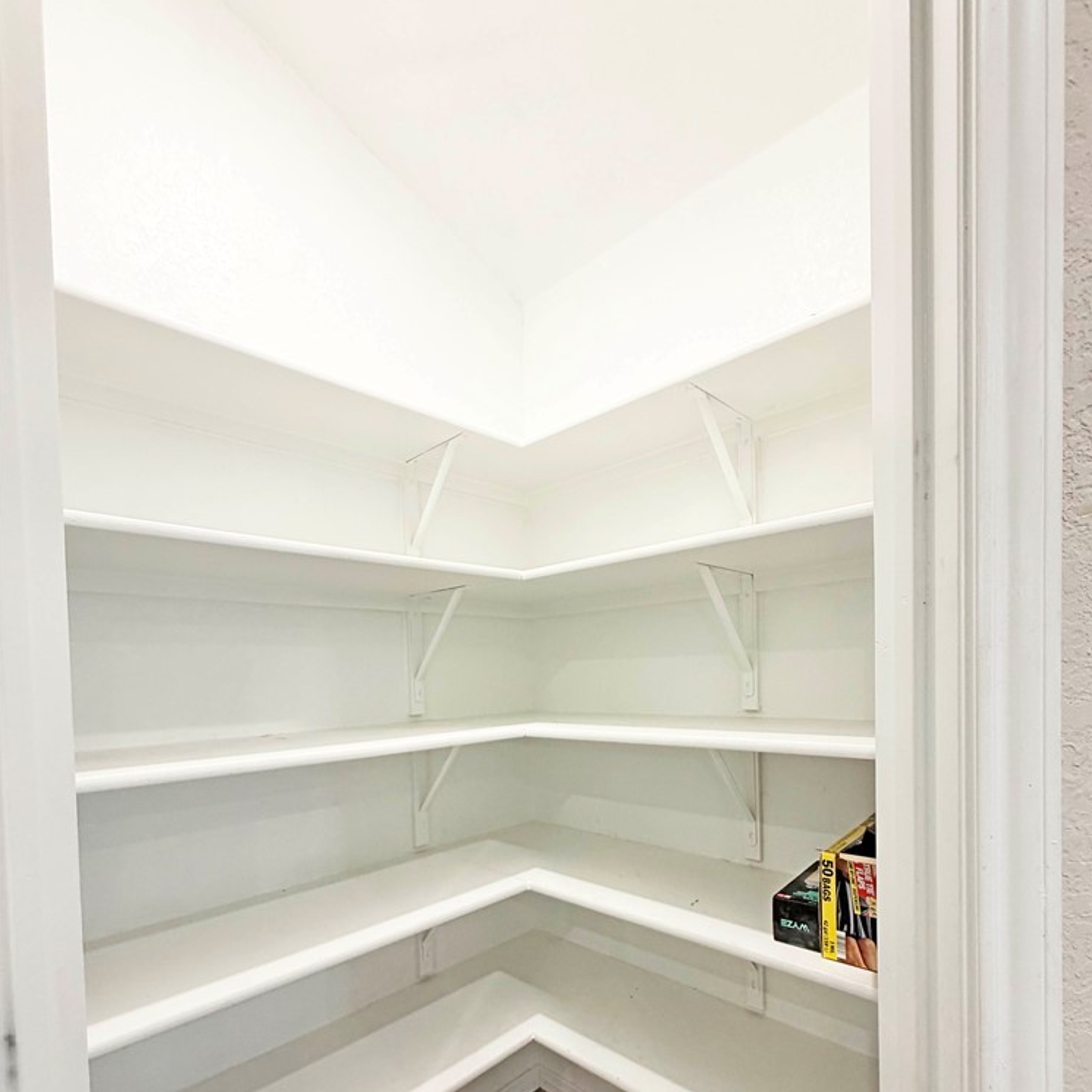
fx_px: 607
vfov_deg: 82.1
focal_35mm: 17
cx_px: 558
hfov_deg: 84.0
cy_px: 693
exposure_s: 1/120
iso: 160
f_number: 2.2
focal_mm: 2.2
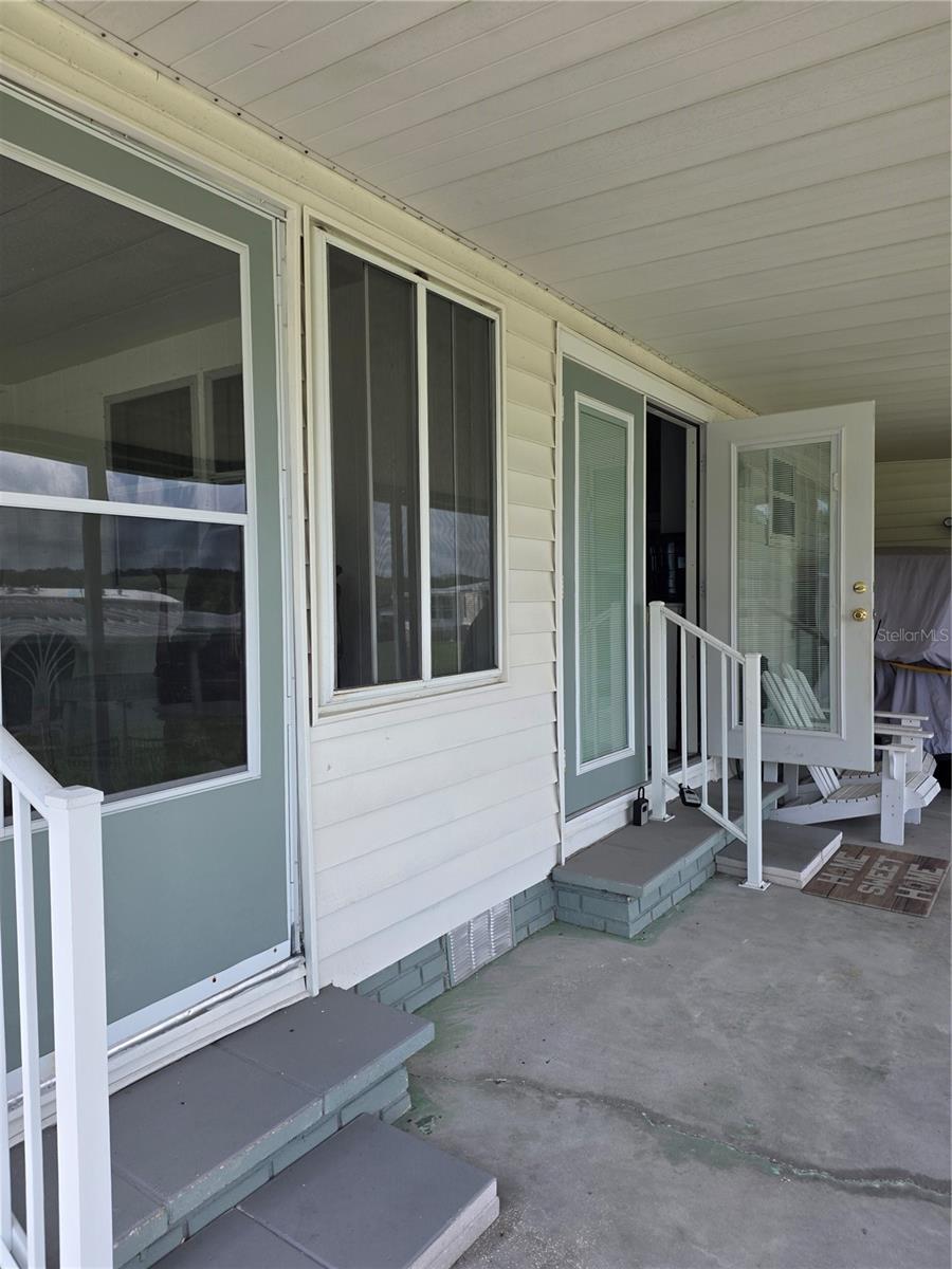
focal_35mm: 23
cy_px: 634
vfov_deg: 73.9
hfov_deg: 58.9
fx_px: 843
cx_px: 476
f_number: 1.7
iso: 80
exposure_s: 1/2365
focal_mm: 6.25
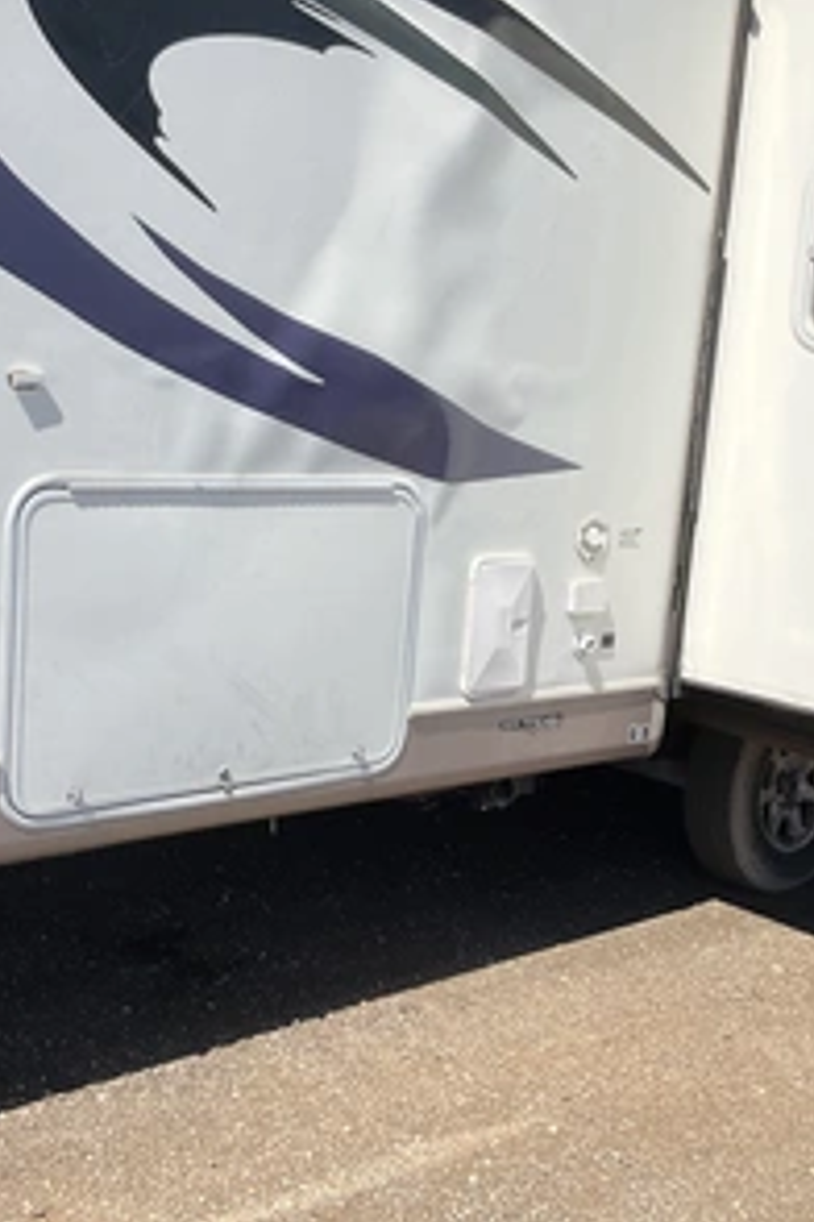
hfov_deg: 32.3
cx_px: 257
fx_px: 1390
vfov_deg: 47.4
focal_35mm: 41
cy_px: 603
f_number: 1.8
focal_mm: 3
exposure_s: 1/2801
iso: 25
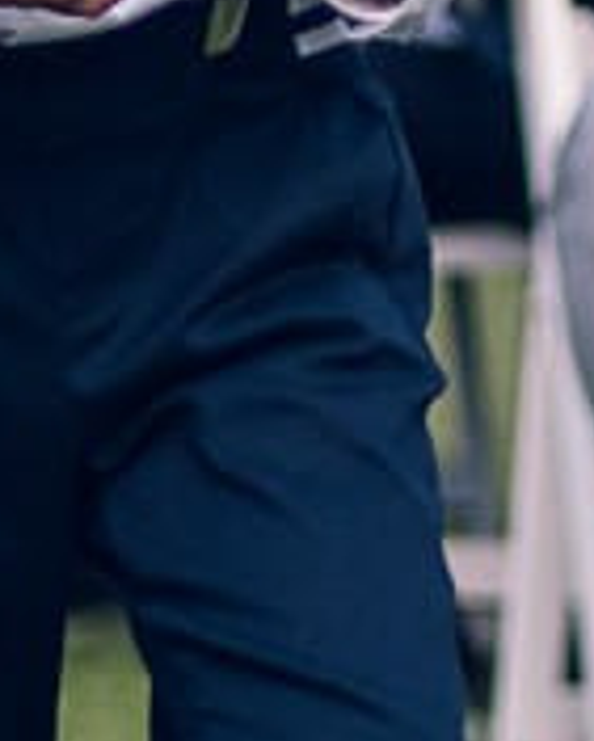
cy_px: 82
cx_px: 84
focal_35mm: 382
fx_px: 8387
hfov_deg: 4.1
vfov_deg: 5.1
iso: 200
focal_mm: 35
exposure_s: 1/4000
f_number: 1.8
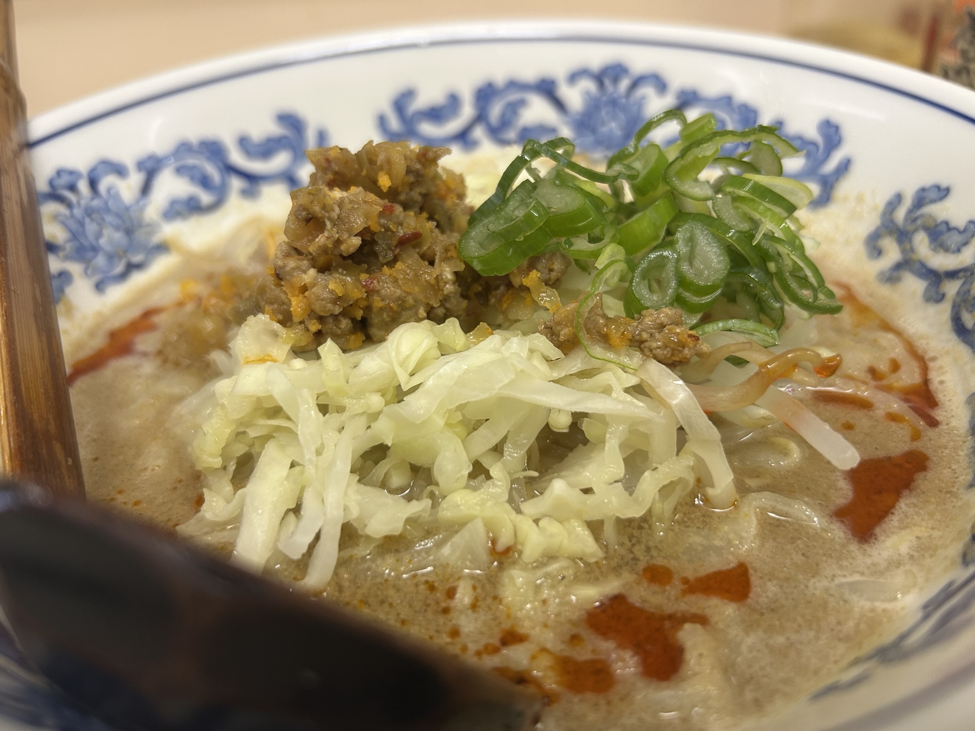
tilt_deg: -35.1
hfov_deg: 67.3
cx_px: 488
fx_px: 732
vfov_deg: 53.1
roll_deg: +3.9
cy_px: 366
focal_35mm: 26
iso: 100
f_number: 1.5
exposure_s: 1/50
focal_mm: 5.7
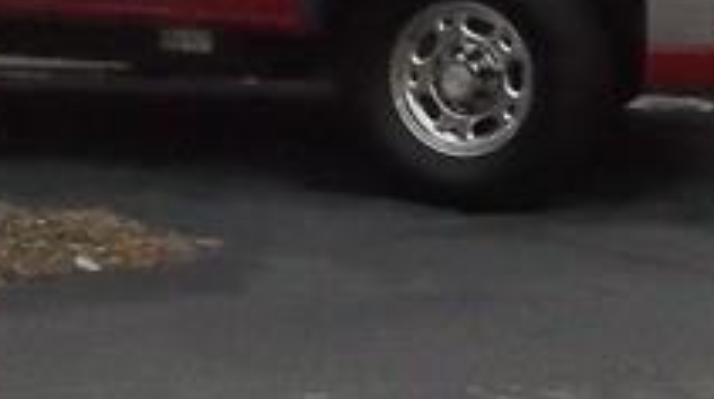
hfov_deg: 10.9
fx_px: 3706
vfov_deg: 6.0
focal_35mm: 196
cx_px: 711
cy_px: -402
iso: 320
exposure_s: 1/100
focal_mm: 6.6
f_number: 4
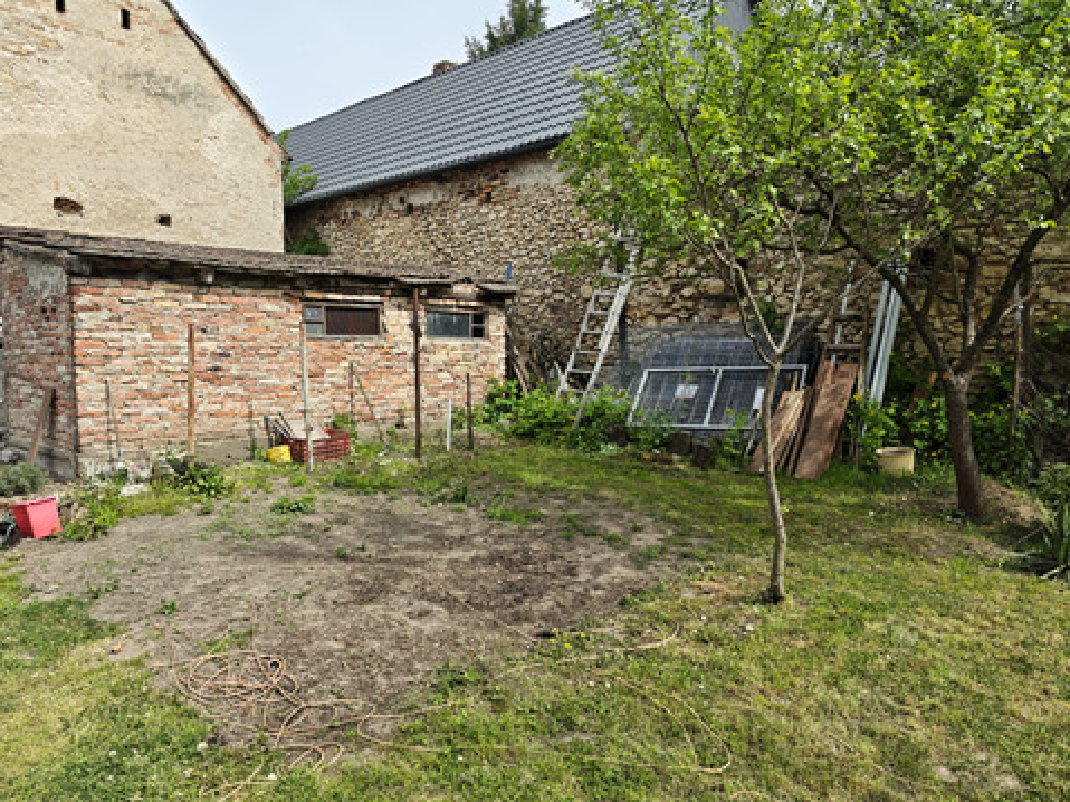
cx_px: 534
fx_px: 742
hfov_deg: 71.6
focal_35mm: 24
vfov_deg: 56.8
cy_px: 408
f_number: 1.67
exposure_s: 1/4608
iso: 50
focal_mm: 8.71
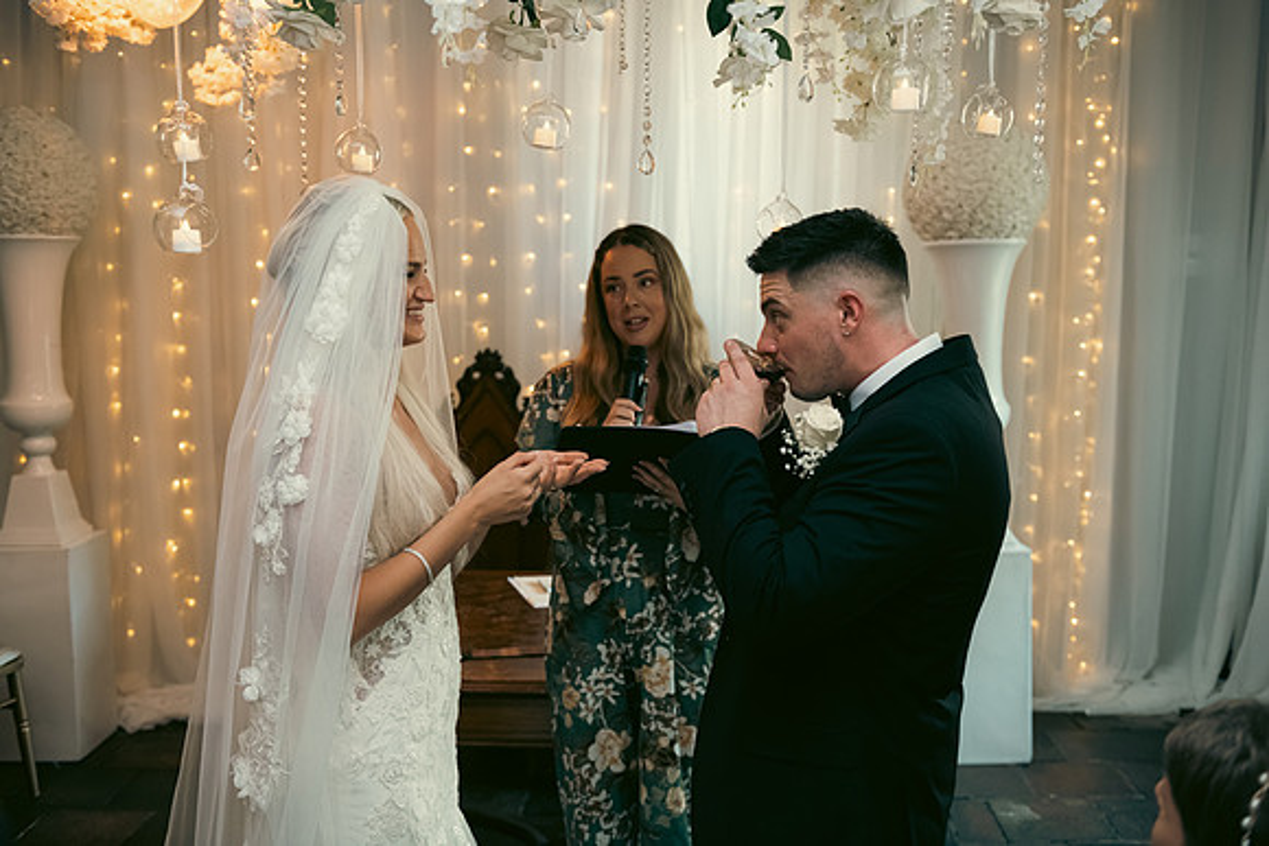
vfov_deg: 35.1
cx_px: 634
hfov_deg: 50.7
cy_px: 423
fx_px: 1340
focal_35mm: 38
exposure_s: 1/160
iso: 1250
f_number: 3.5
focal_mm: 38
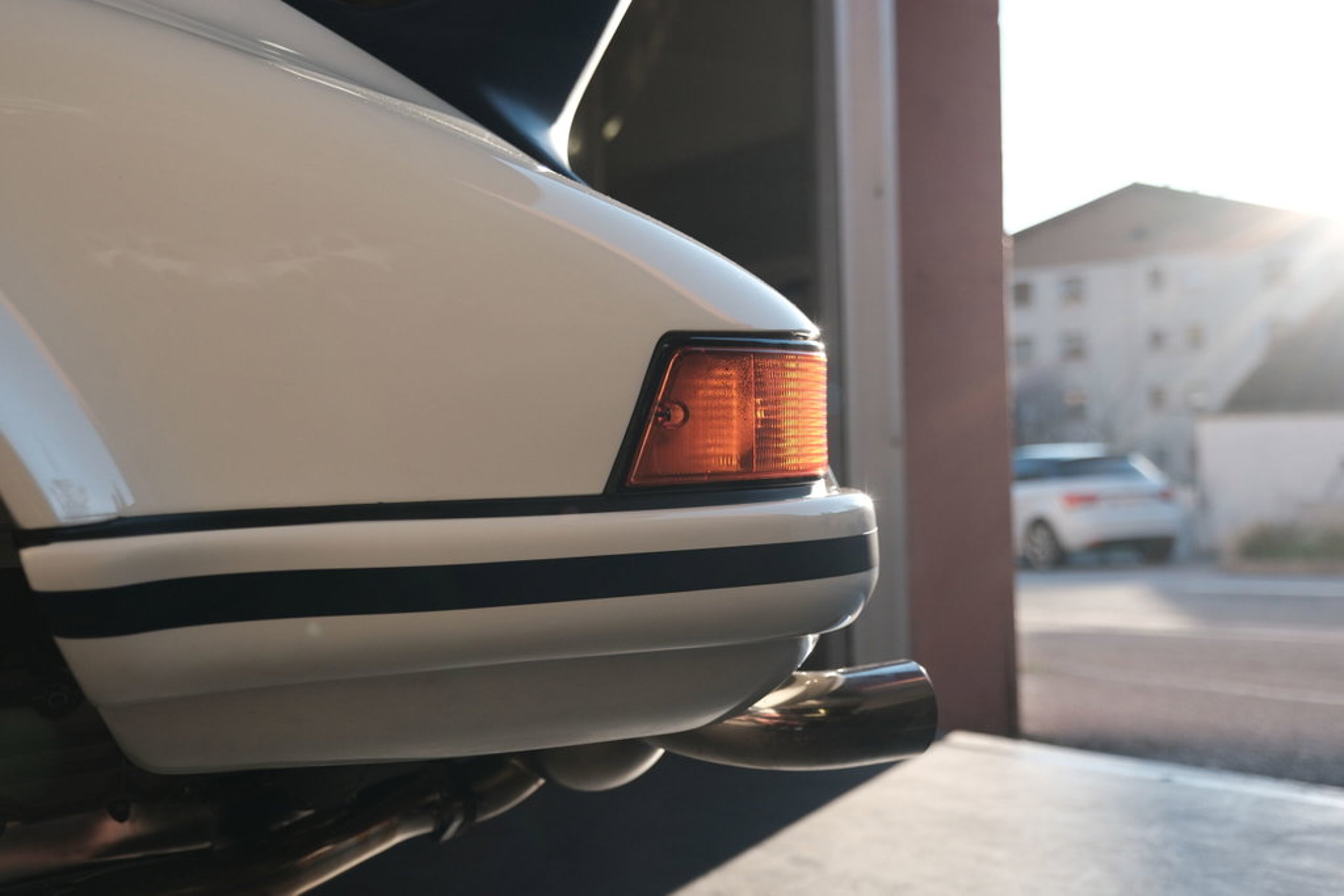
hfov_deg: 44.5
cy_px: 448
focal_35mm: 44
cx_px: 672
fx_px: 1643
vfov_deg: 30.5
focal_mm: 29.2
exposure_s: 1/1600
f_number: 2.8
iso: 640
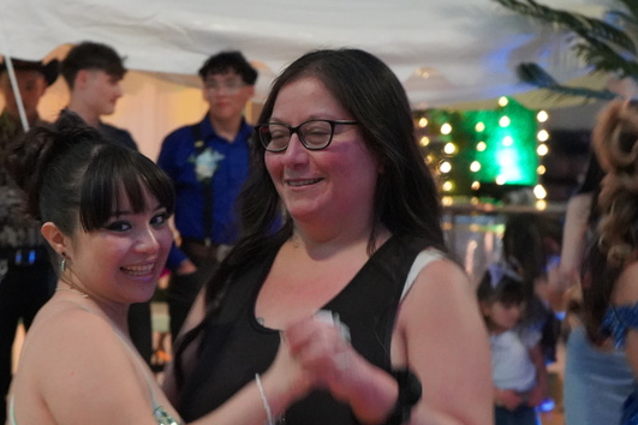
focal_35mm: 135
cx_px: 102
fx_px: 2392
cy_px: 385
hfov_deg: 15.1
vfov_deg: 10.1
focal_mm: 70
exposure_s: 1/25
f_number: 5.6
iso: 12800
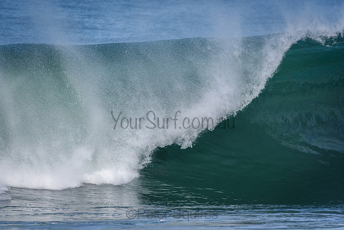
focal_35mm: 750
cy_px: 115
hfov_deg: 2.7
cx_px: 172
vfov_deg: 1.8
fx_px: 7168
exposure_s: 1/2000
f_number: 5.6
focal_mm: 500
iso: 450
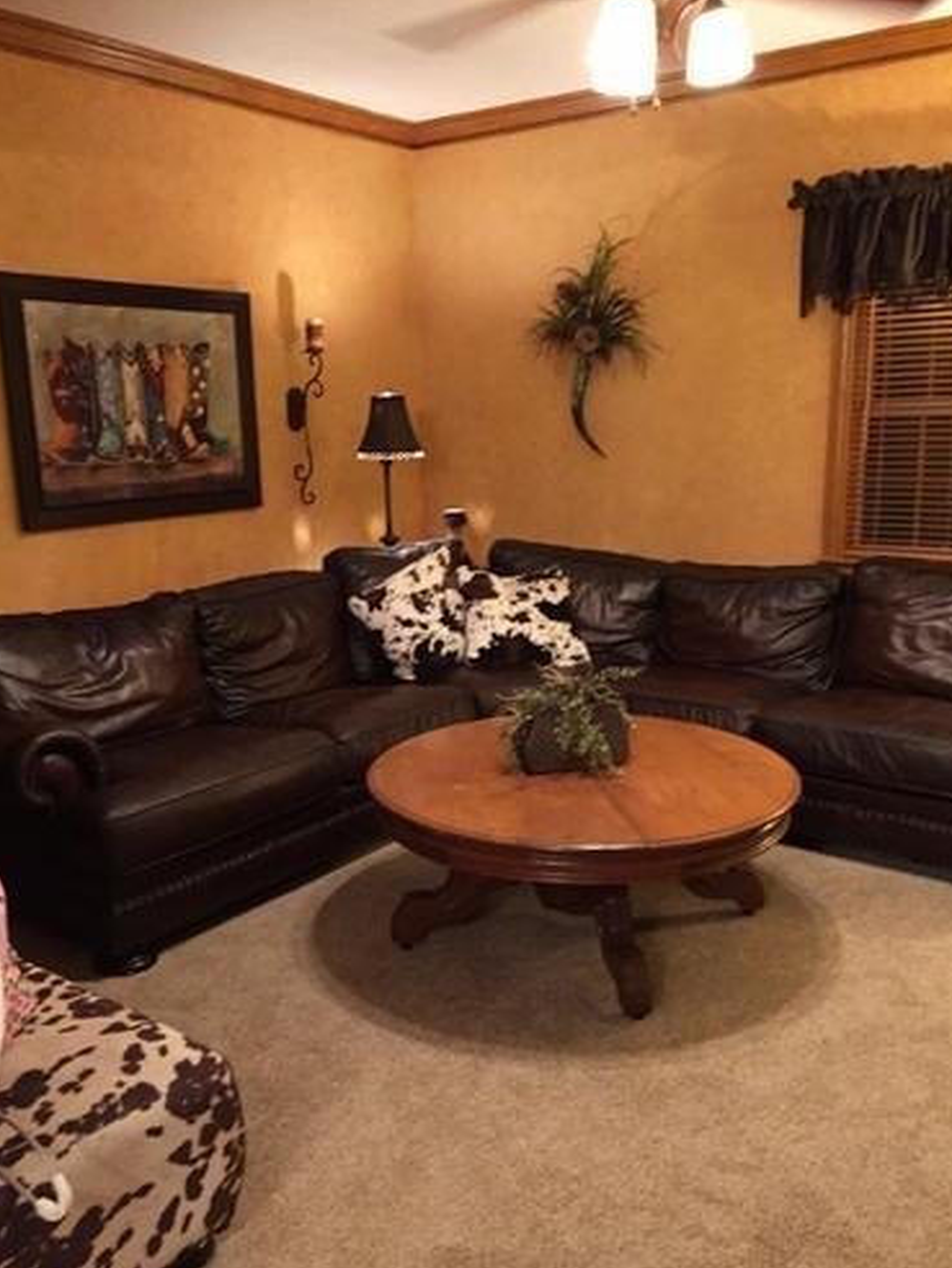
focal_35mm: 31
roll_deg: +0.9
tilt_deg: -11.6
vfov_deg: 58.3
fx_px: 1135
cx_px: 488
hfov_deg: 45.5
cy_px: 665
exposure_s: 1/15
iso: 400
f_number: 2.2
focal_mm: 4.15
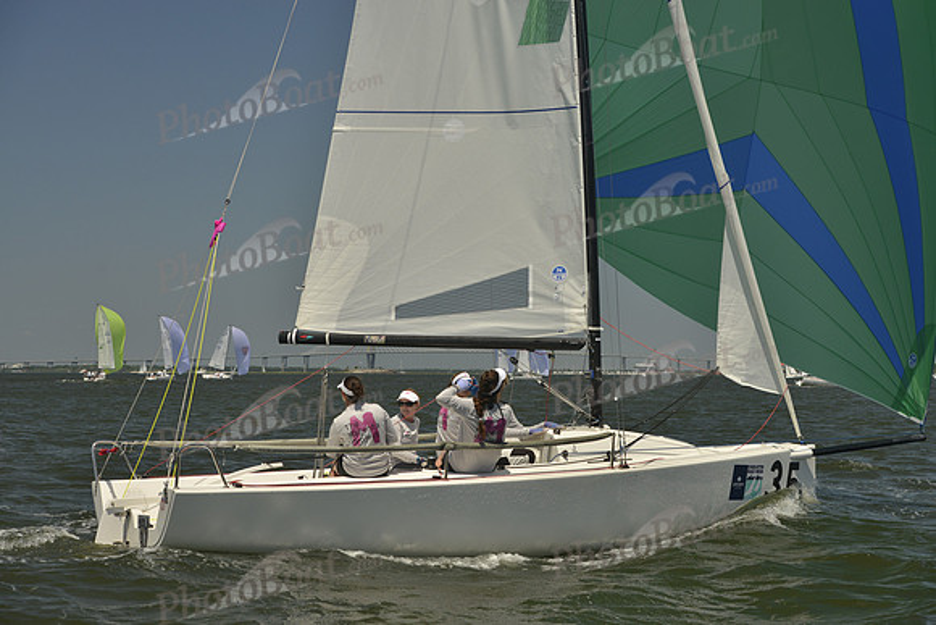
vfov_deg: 19.5
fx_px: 1820
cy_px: 312
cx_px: 468
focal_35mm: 70
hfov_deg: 28.8
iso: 280
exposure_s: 1/1000
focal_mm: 70
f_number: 8
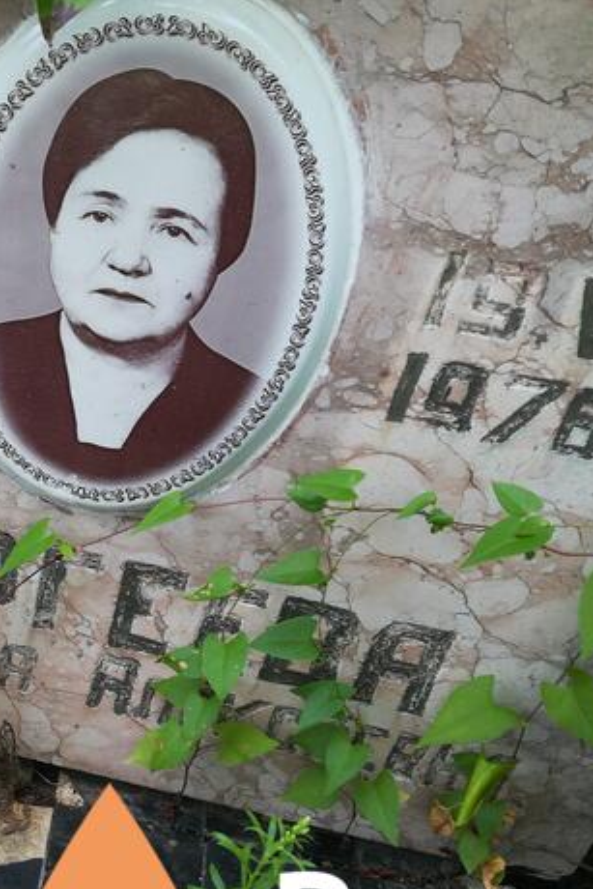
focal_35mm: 47
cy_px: 514
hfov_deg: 27.3
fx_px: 1160
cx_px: 21
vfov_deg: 41.8
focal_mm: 3.83
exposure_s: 1/120
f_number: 2.2
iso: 64
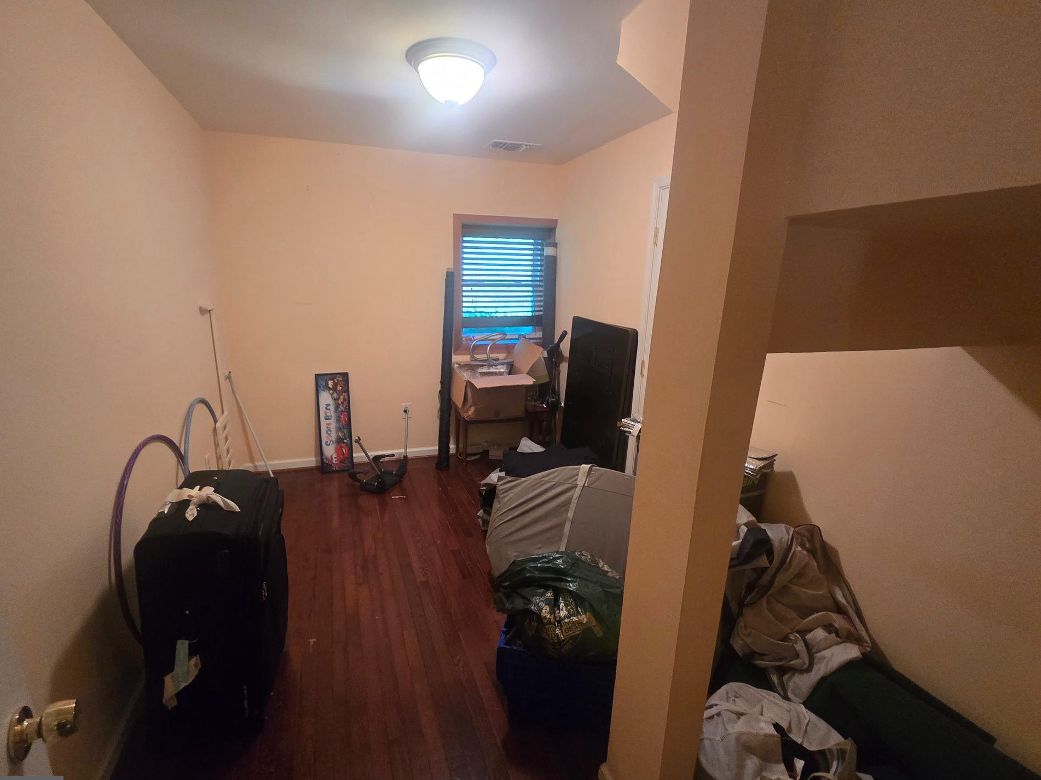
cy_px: 401
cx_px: 487
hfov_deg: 101.9
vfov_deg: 85.6
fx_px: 421
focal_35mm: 14
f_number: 2.2
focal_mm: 2.2
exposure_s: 1/60
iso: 500
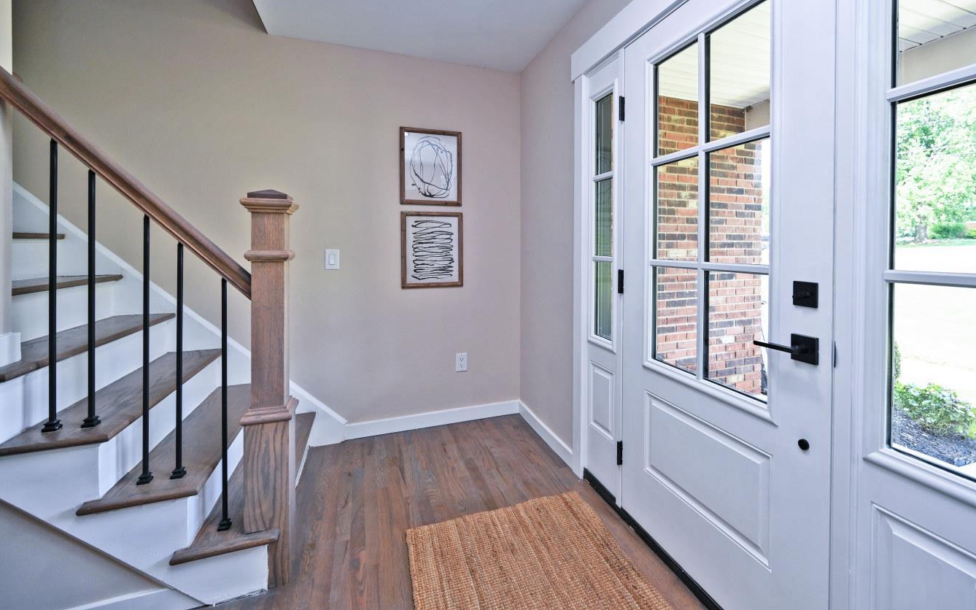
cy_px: 247
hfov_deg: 97.5
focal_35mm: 16
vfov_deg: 70.6
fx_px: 426
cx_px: 540
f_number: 4.5
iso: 200
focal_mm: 14
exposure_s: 1/80
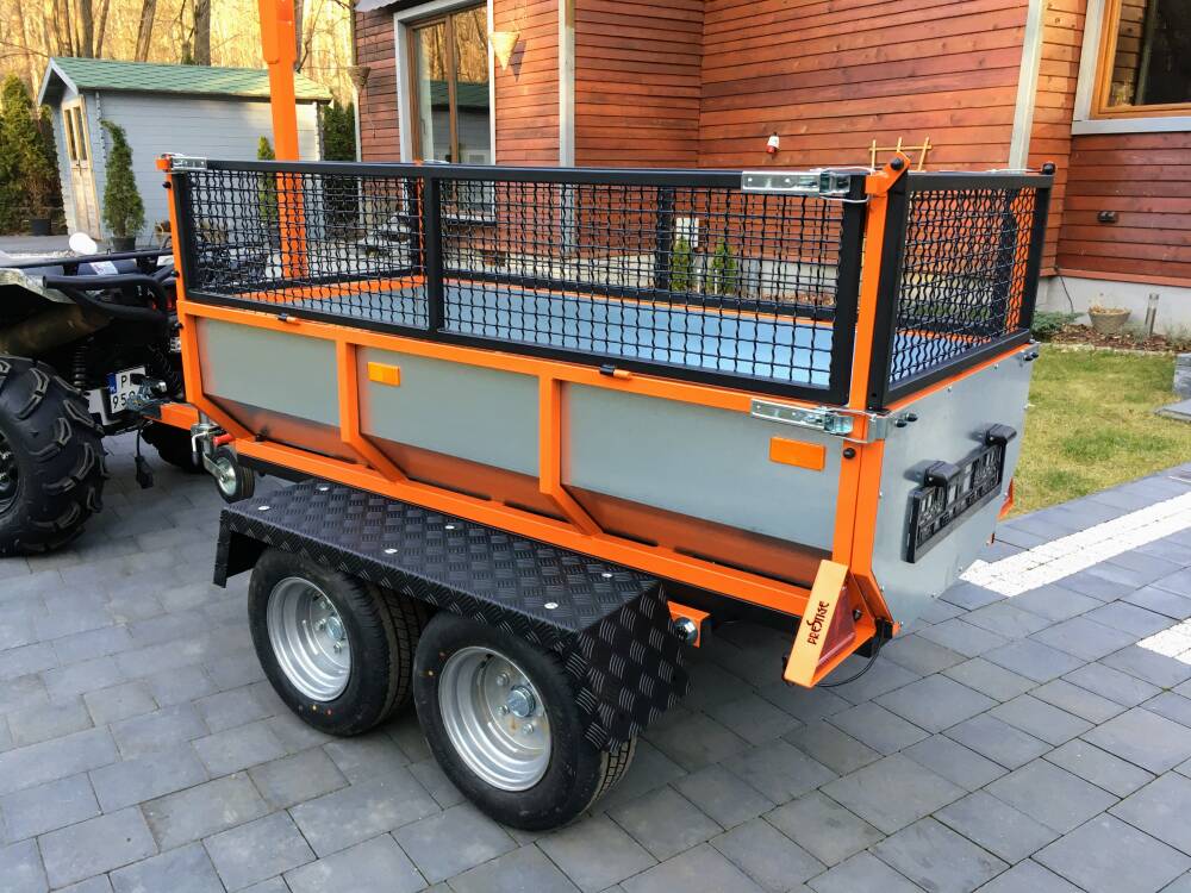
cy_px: 446
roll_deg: +0.7
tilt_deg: -15.3
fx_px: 998
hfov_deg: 61.7
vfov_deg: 48.2
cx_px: 596
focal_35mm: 29
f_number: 2.2
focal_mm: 4.15
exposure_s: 1/33
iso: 25
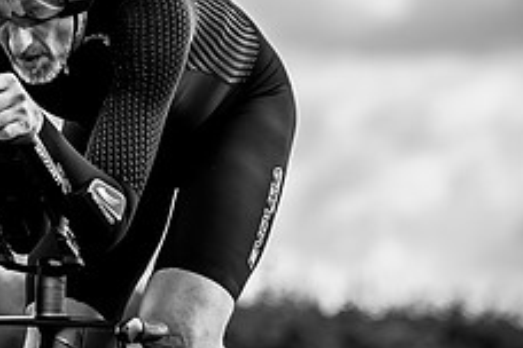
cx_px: -25
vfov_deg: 4.0
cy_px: 191
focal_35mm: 348
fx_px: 5055
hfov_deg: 5.9
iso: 100
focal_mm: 137
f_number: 3.5
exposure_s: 1/1000
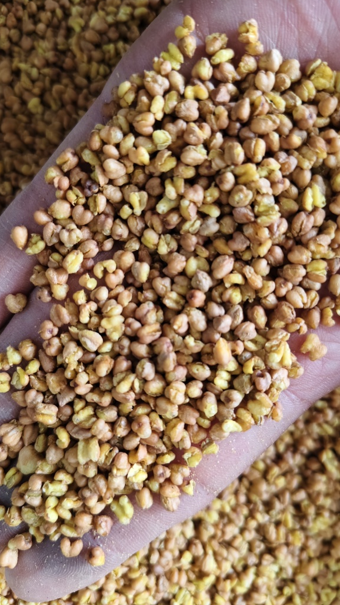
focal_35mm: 26
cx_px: 161
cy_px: 308
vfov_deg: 71.9
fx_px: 417
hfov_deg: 44.4
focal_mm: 5.56
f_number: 1.88
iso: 465
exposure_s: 1/100
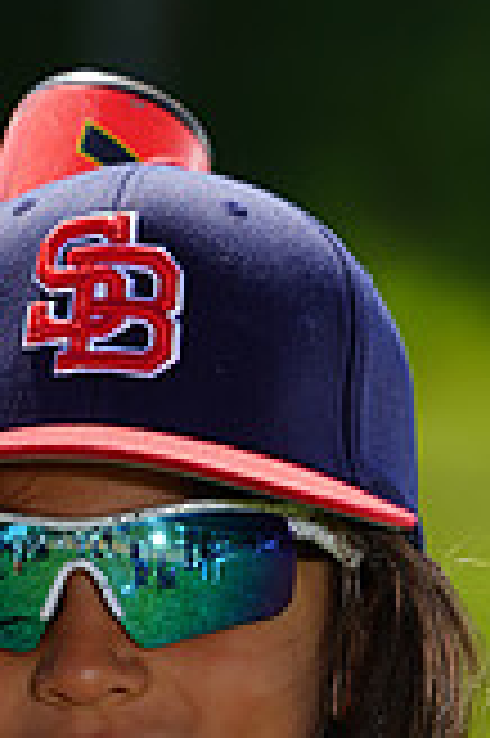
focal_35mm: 906
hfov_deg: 1.5
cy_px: 1040
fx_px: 18535
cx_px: 43
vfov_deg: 2.3
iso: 100
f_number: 8
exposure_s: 1/250
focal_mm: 256
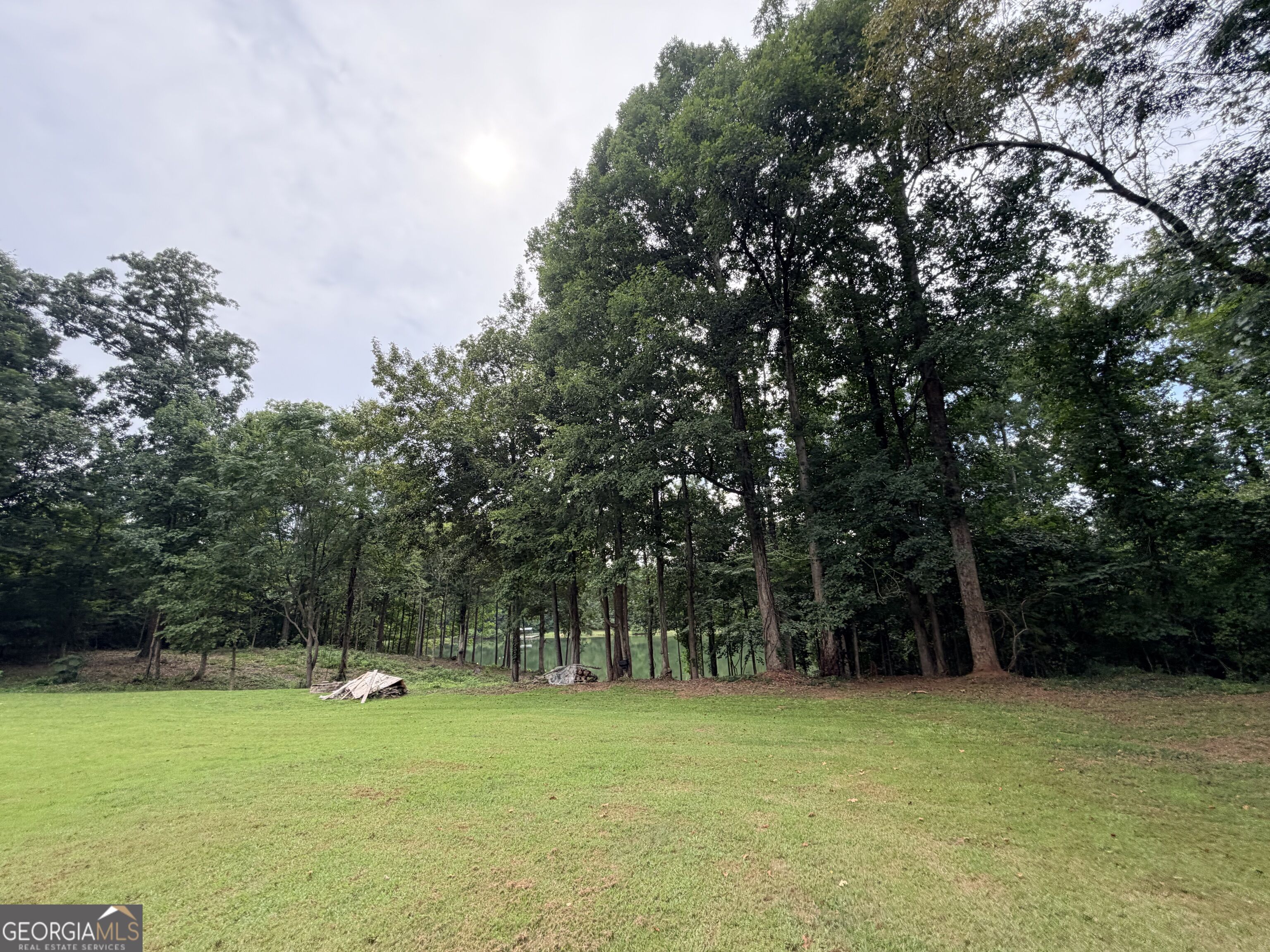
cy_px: 476
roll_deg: -0.9
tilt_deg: +14.2
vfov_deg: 85.7
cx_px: 635
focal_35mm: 14
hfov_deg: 102.1
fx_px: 514
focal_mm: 2.22
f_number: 2.2
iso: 64
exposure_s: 1/502
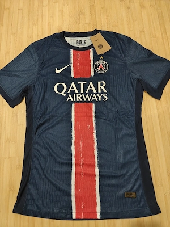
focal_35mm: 23
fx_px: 151
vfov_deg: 73.9
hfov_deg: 58.9
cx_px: 85
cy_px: 114
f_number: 1.6
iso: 1250
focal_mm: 6.06
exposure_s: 1/65.4
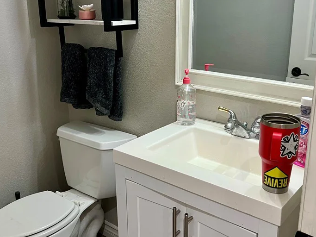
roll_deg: +0.5
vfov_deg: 36.7
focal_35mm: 39
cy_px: 102
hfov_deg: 47.9
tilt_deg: -16.7
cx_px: 164
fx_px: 356
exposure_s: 1/60
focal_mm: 5.7
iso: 160
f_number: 1.5
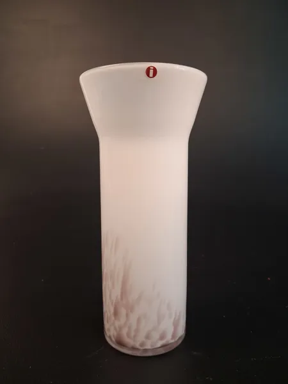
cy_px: 192
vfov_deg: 65.3
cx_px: 144
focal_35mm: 27
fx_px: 300
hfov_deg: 51.4
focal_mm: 4
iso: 320
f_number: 1.8
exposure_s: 1/50
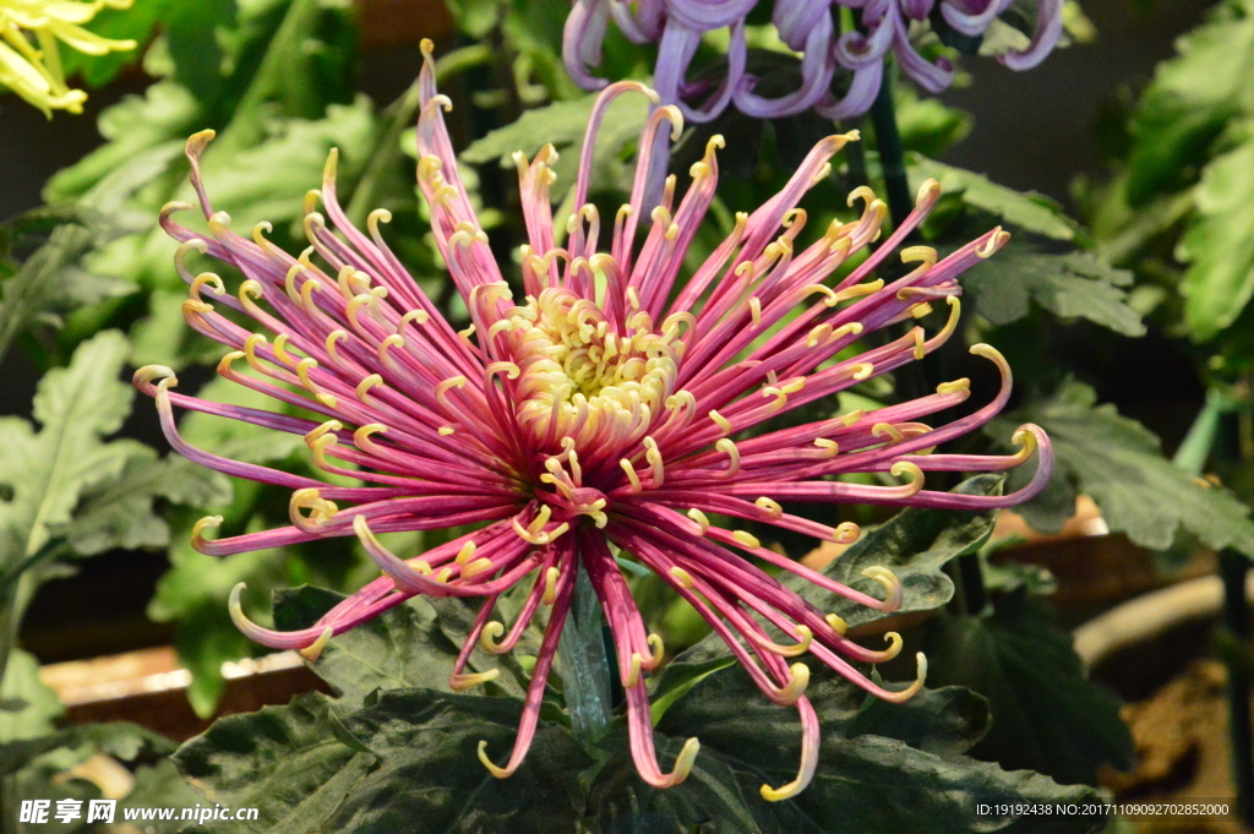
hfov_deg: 12.5
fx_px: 5743
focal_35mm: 165
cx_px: 627
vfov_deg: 8.3
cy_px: 417
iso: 6400
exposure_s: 1/50
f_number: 11
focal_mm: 110
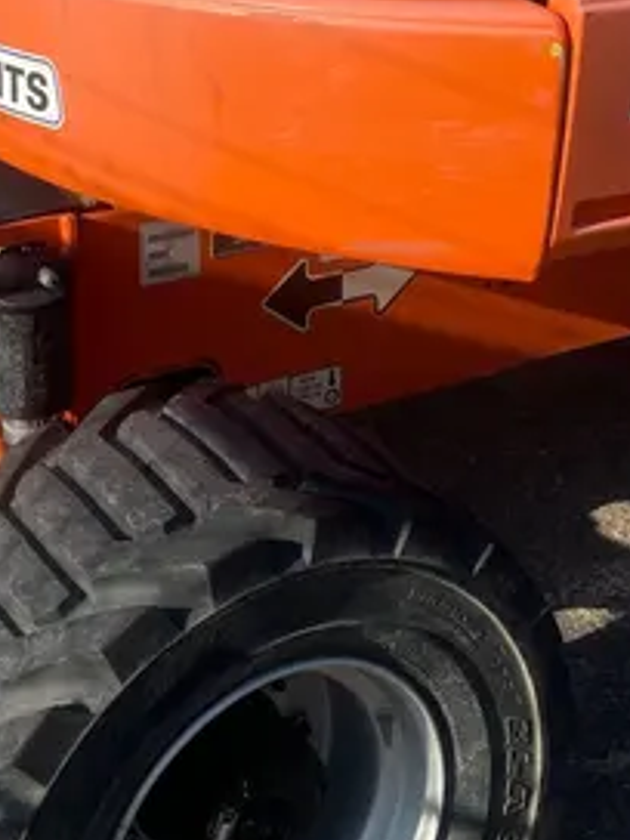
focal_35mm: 70
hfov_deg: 21.0
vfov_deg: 26.2
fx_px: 1699
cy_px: -17
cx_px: 340
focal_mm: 4.2
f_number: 1.6
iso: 32
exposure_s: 1/3300
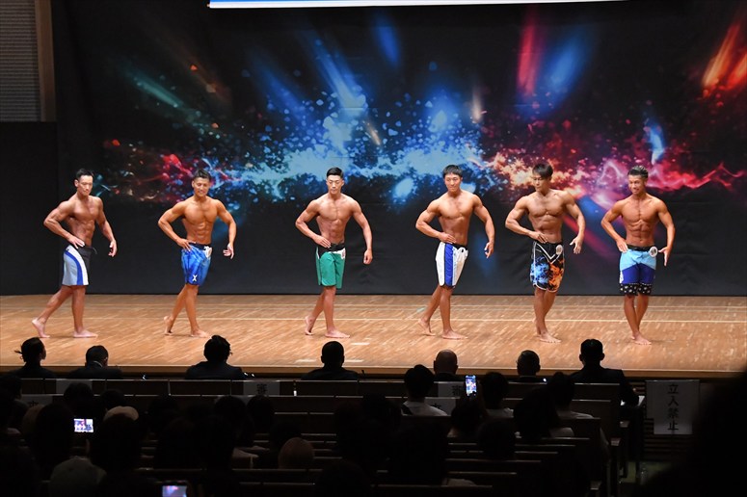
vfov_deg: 13.0
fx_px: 2178
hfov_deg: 19.5
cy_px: 248
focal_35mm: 105
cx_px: 374
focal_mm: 70
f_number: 5.6
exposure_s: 1/400
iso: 8000
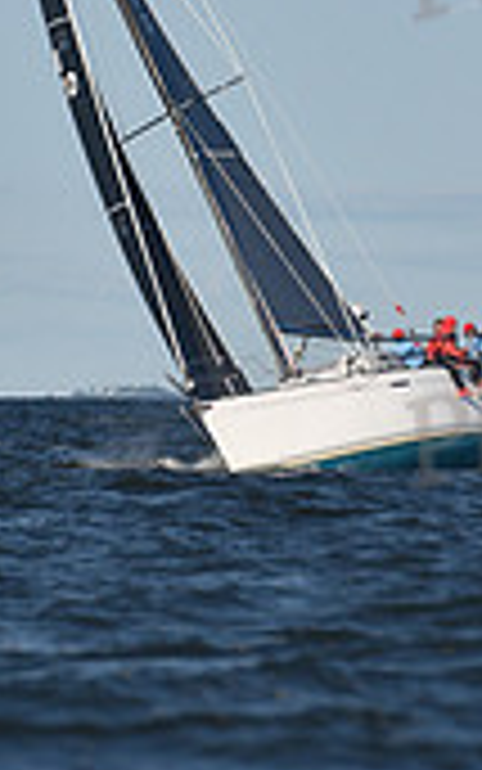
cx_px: 173
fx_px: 14511
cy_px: 203
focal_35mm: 691
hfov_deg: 1.9
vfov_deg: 3.0
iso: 250
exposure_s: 1/2000
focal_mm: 200
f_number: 4
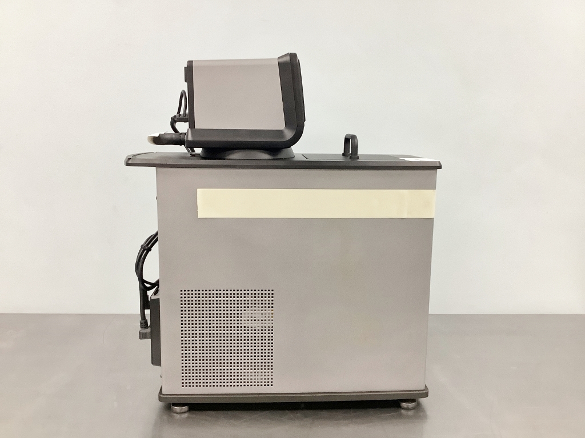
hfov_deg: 58.4
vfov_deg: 45.4
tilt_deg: -11.7
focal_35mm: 31
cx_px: 292
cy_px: 219
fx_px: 524
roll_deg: -1.8
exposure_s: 1/60
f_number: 2.4
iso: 200
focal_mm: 3.3
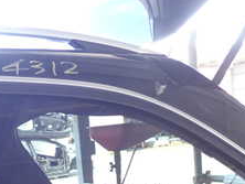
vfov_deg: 18.0
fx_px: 574
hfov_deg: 23.6
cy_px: 166
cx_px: 33
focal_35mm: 81
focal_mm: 5.4
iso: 160
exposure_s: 1/60
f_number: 2.3
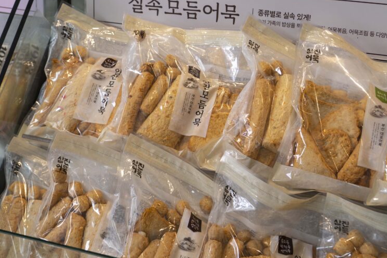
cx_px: 125
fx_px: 742
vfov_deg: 19.7
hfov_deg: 29.0
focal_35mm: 69
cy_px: 82
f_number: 5.6
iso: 320
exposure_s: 1/160
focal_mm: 50
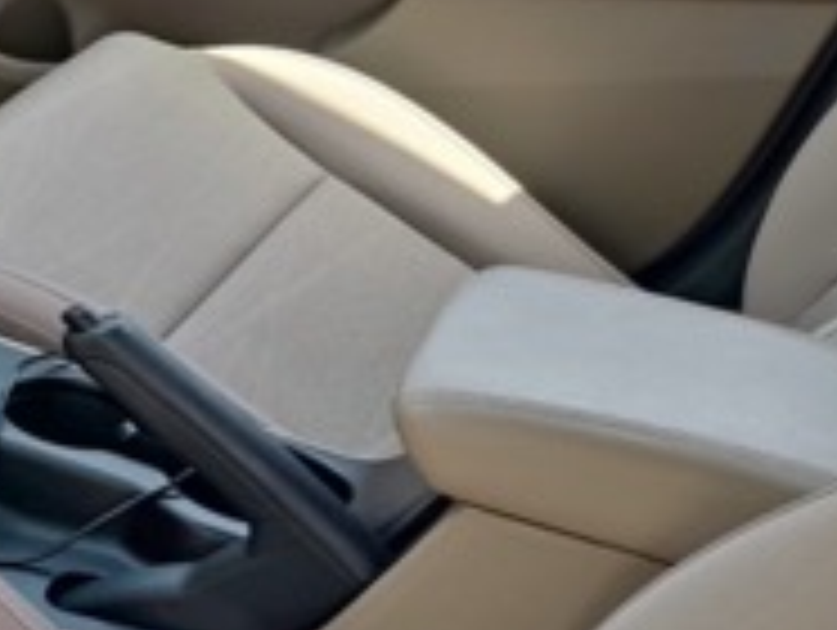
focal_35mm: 86
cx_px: -572
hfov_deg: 18.7
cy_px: 198
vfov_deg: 17.2
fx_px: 2082
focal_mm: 4.71
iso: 88
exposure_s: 1/120
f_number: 1.79
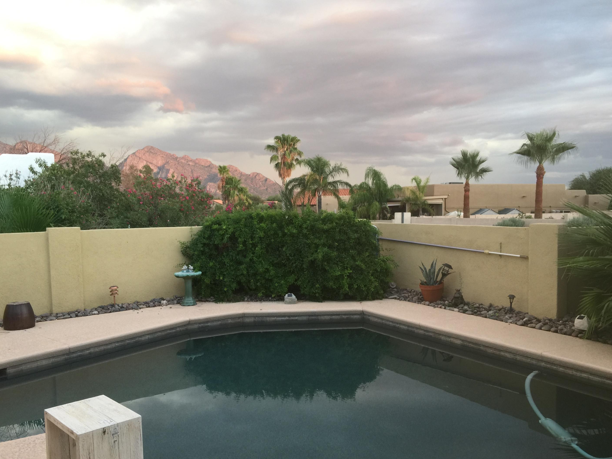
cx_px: 323
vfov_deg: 45.4
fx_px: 548
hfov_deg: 58.3
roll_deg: -0.7
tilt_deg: -3.3
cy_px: 245
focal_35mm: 31
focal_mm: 4.15
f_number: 2.2
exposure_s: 1/40
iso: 32
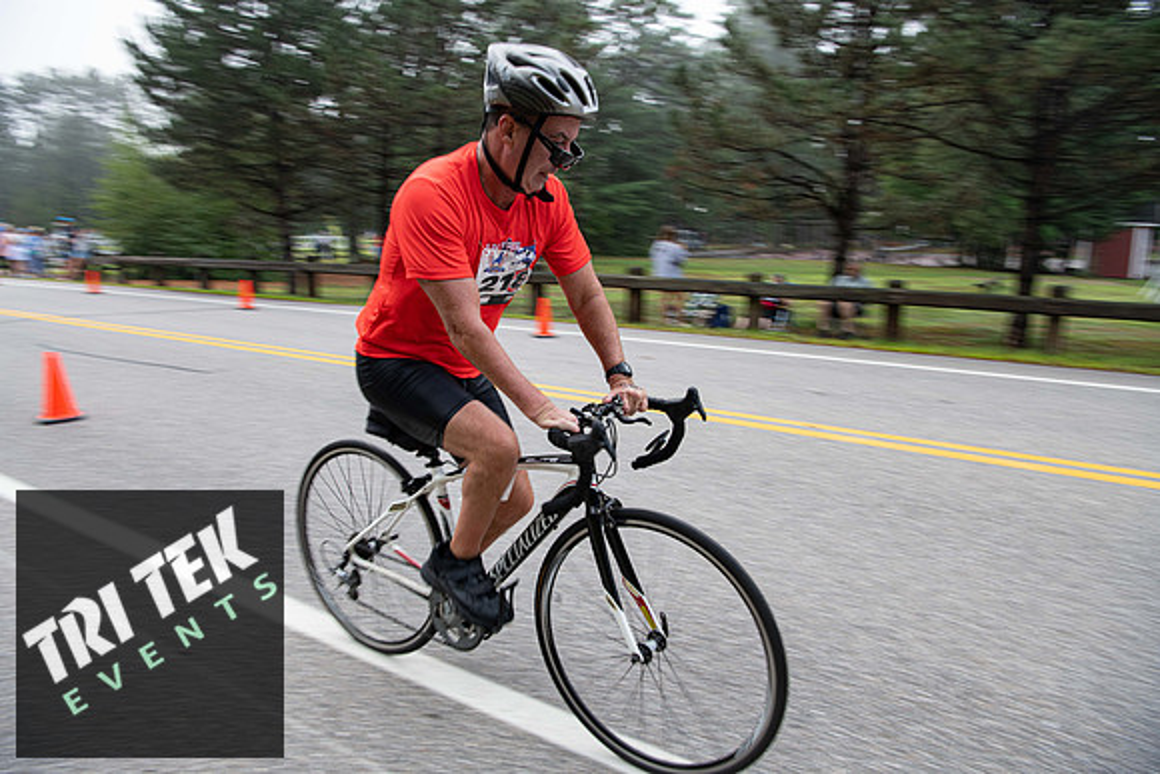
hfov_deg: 73.7
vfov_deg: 53.2
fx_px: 773
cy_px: 387
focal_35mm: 24
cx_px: 580
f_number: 7.1
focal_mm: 24
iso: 400
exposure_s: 1/100
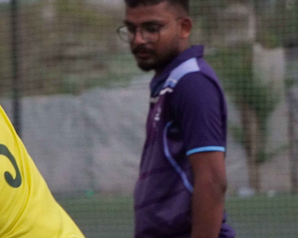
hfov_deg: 5.3
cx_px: 84
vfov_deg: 4.2
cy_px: 35
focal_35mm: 364
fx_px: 3213
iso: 6400
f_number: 5.6
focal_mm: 95
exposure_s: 1/1000
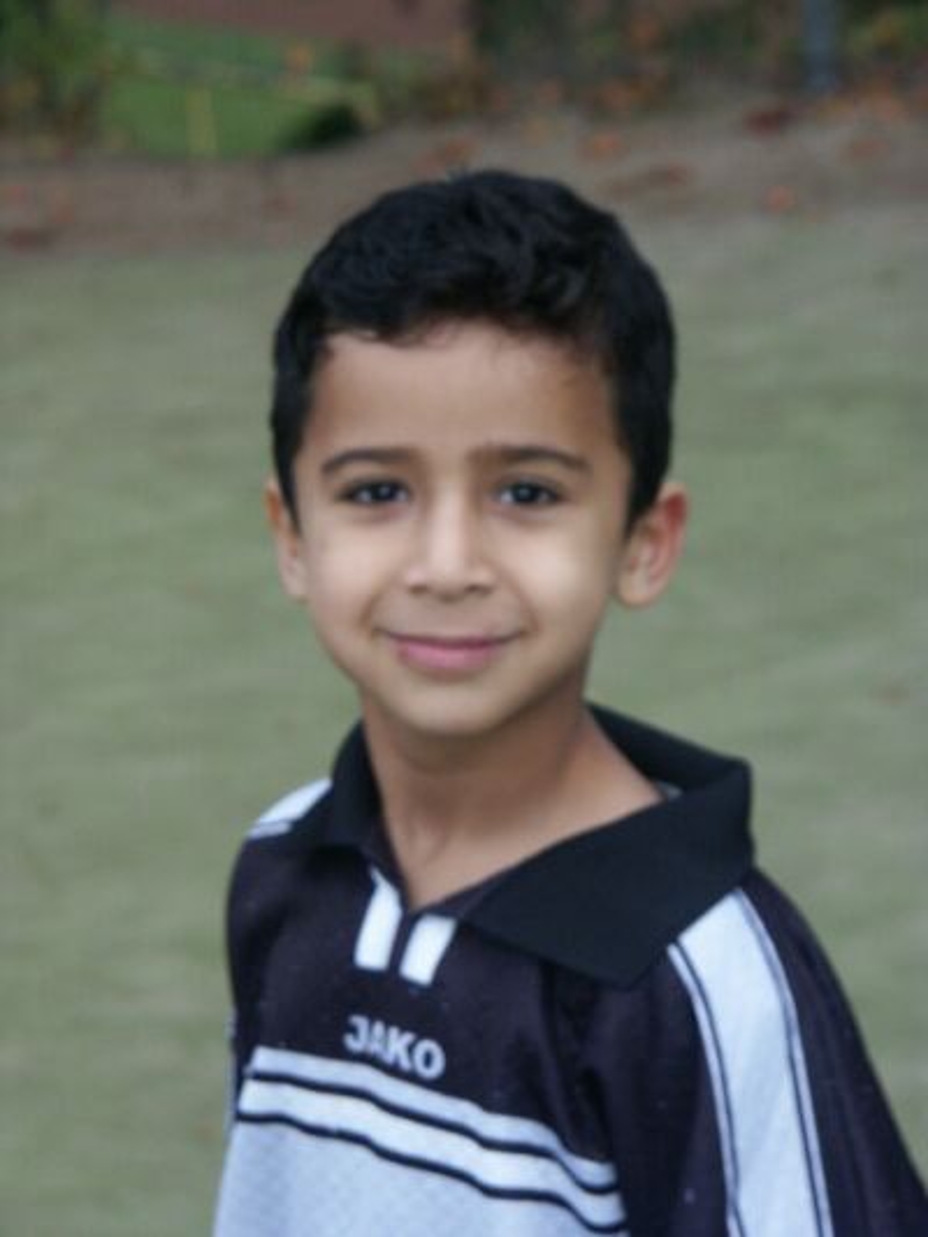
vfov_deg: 13.5
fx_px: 5217
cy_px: 618
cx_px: 464
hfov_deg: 10.2
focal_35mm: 146
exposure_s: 1/350
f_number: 4.5
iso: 200
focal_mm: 37.09
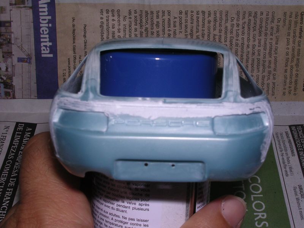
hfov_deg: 34.3
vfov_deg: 26.1
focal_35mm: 56
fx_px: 492
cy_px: 114
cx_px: 152
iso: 100
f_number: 6.6
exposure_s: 1/60.1
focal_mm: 8.5
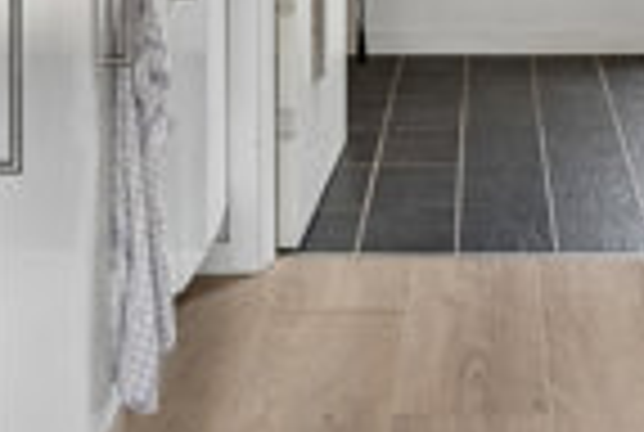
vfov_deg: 12.1
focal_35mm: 106
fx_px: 1900
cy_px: -295
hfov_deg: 18.9
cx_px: 563
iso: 400
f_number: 4.5
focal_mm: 19
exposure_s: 1/40
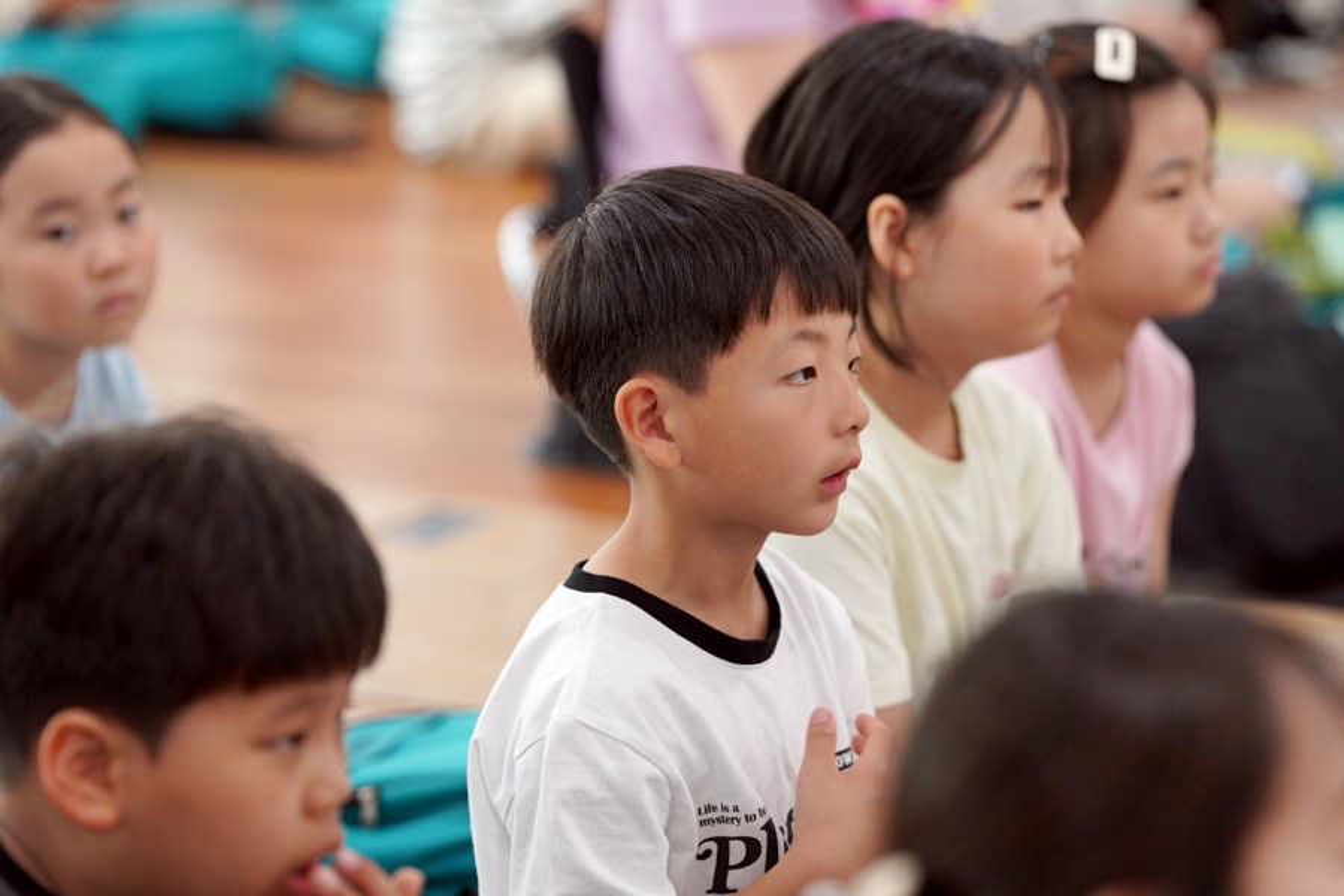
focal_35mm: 200
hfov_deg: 10.3
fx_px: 7466
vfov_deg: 6.9
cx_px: 672
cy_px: 448
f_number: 4
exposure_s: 1/250
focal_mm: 200
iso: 2500
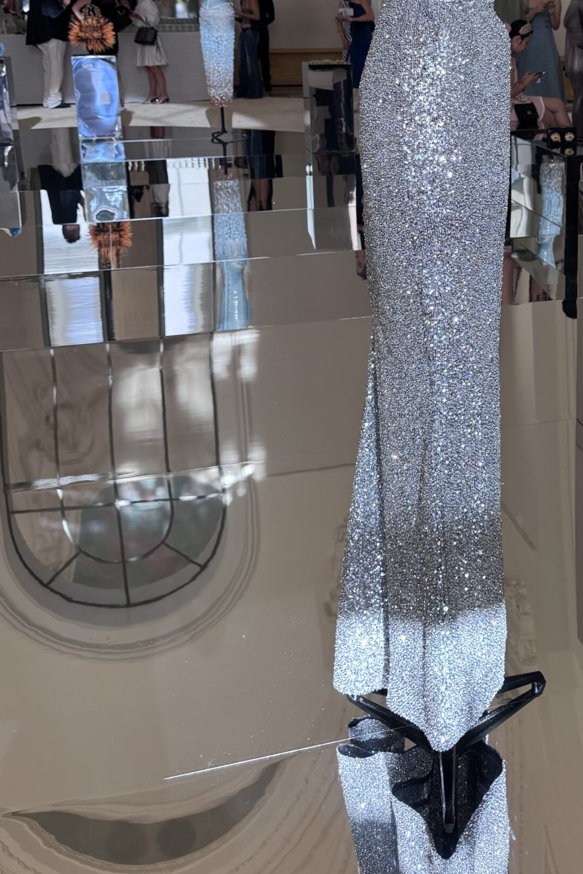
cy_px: 223
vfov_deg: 47.8
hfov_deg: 33.3
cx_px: 464
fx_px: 947
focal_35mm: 39
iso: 100
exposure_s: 1/621
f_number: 1.78
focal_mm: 6.76
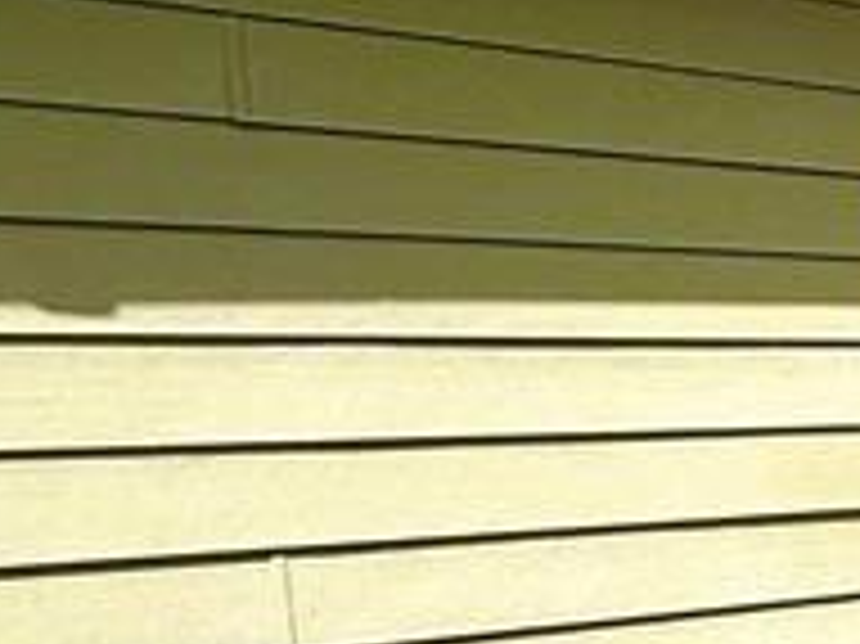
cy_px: 536
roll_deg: +1.4
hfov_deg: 17.5
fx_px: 1862
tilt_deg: -4.1
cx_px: 1765
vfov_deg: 19.4
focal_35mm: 75
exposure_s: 1/2717
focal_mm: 2.22
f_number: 2.2
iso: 50
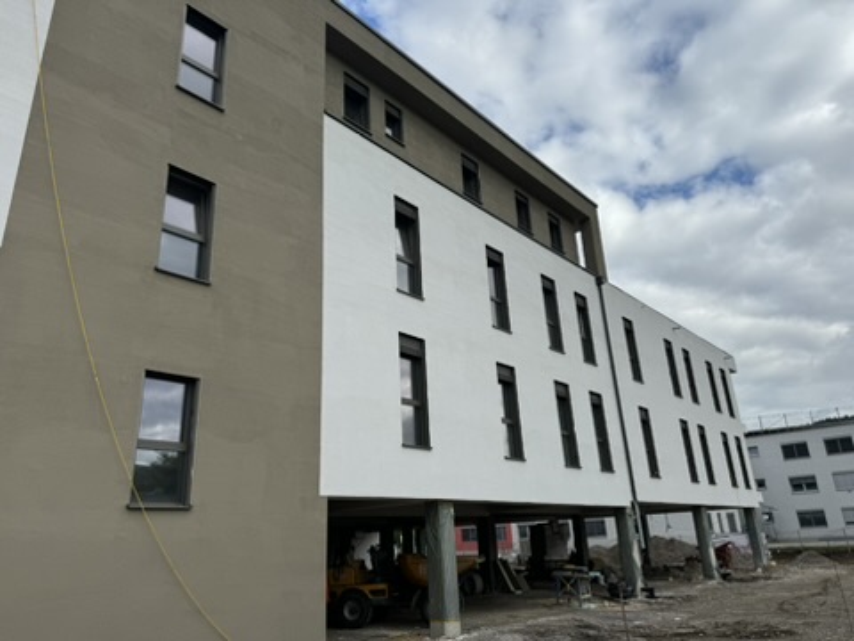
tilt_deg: +17.8
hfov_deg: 71.6
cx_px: 427
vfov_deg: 56.8
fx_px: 592
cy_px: 320
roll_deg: +2.5
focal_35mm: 24
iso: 80
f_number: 1.78
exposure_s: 1/4310
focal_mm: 6.76
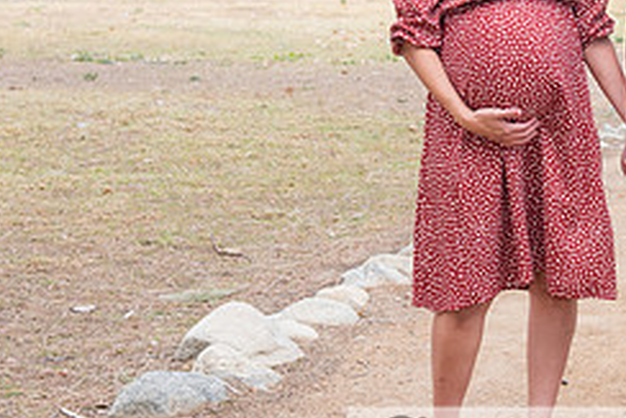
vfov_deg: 11.2
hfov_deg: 16.6
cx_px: 619
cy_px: -25
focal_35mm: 121
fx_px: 2105
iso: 500
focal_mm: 44
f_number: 5
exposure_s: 1/125
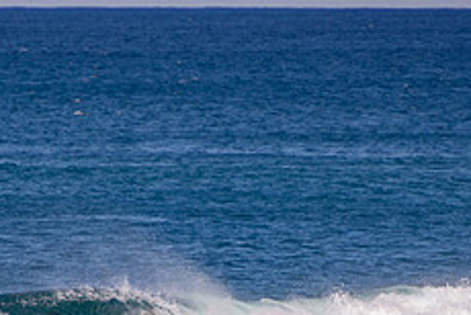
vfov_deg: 0.9
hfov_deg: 1.3
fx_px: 20527
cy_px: 326
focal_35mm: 1567
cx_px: 127
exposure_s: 1/1250
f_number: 5.6
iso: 220
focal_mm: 400
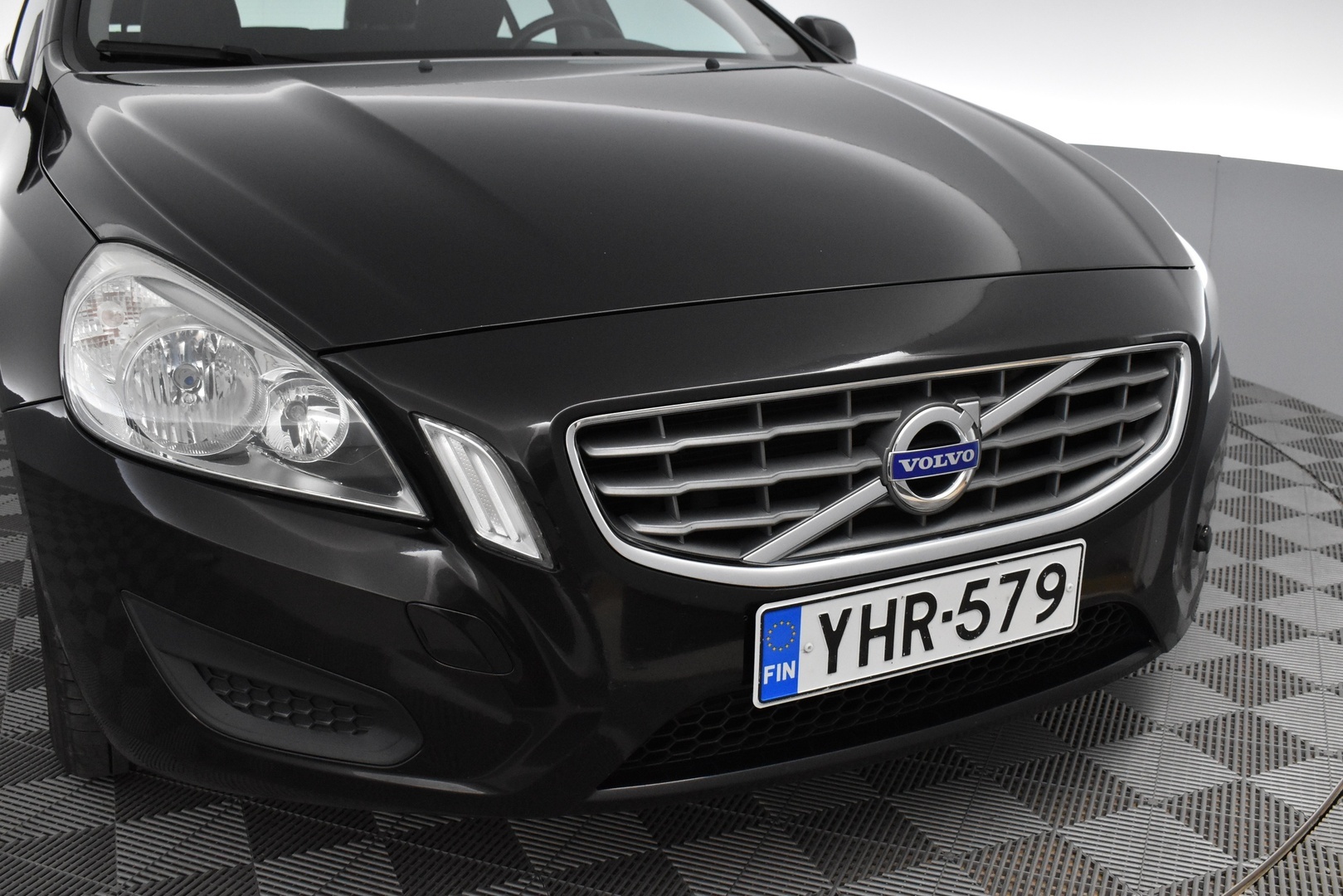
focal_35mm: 36
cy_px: 448
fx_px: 1343
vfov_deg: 36.9
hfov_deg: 53.1
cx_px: 672
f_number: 5.6
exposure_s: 1/125
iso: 3200
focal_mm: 24
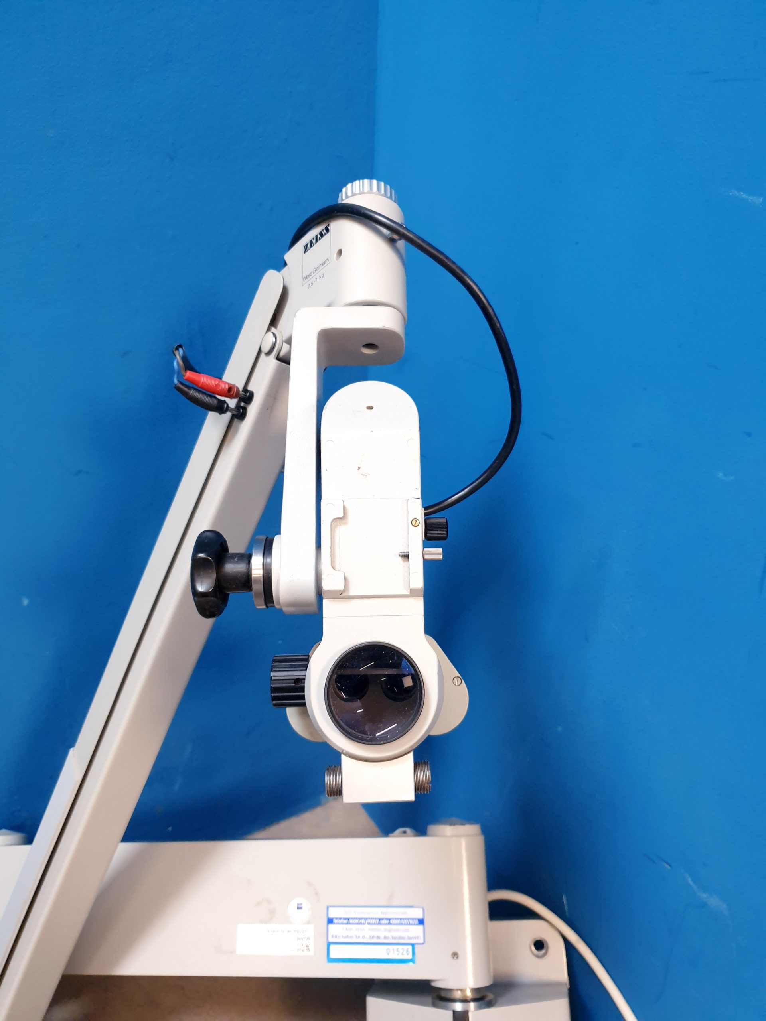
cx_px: 383
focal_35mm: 26
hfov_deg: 53.1
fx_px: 767
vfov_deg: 67.3
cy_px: 510
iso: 200
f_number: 1.5
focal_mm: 4.3
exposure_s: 1/50
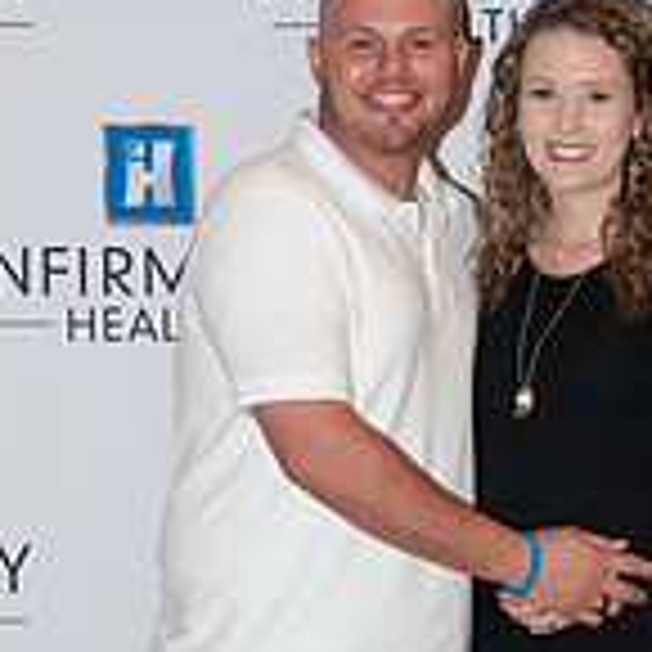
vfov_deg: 11.6
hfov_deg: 11.6
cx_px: 479
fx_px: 3196
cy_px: 531
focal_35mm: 150
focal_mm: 38
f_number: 5.6
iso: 400
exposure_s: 1/60
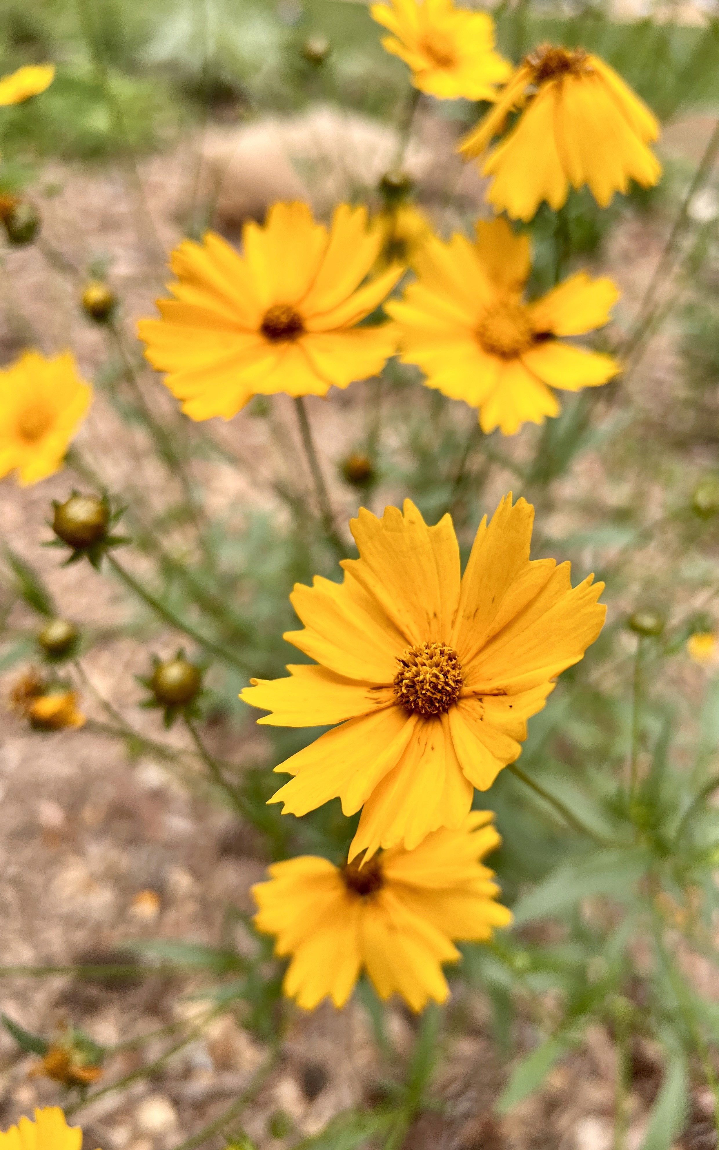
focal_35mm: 28
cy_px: 577
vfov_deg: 66.5
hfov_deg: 44.5
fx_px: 878
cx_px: 397
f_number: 1.5
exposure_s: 1/1089
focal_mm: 5.7
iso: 50
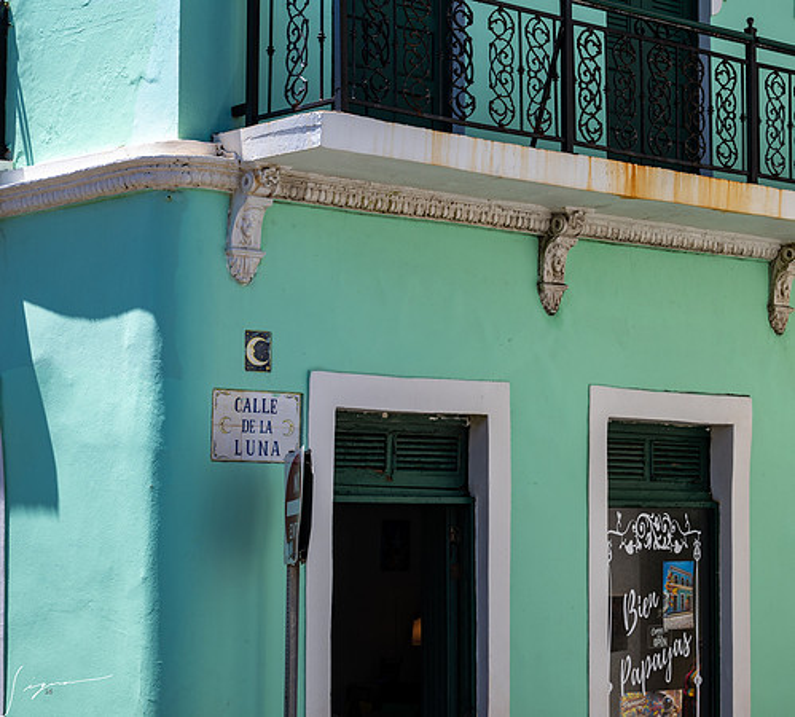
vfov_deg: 19.5
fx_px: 2091
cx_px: 538
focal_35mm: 85
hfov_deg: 21.4
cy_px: 358
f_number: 8
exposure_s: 1/125
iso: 125
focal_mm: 70
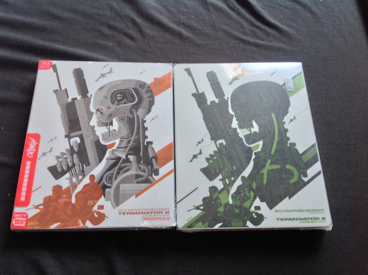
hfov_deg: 52.7
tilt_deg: -59.5
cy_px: 138
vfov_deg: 40.6
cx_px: 184
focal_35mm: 35
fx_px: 372
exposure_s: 1/15
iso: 80
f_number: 2.4
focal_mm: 4.28
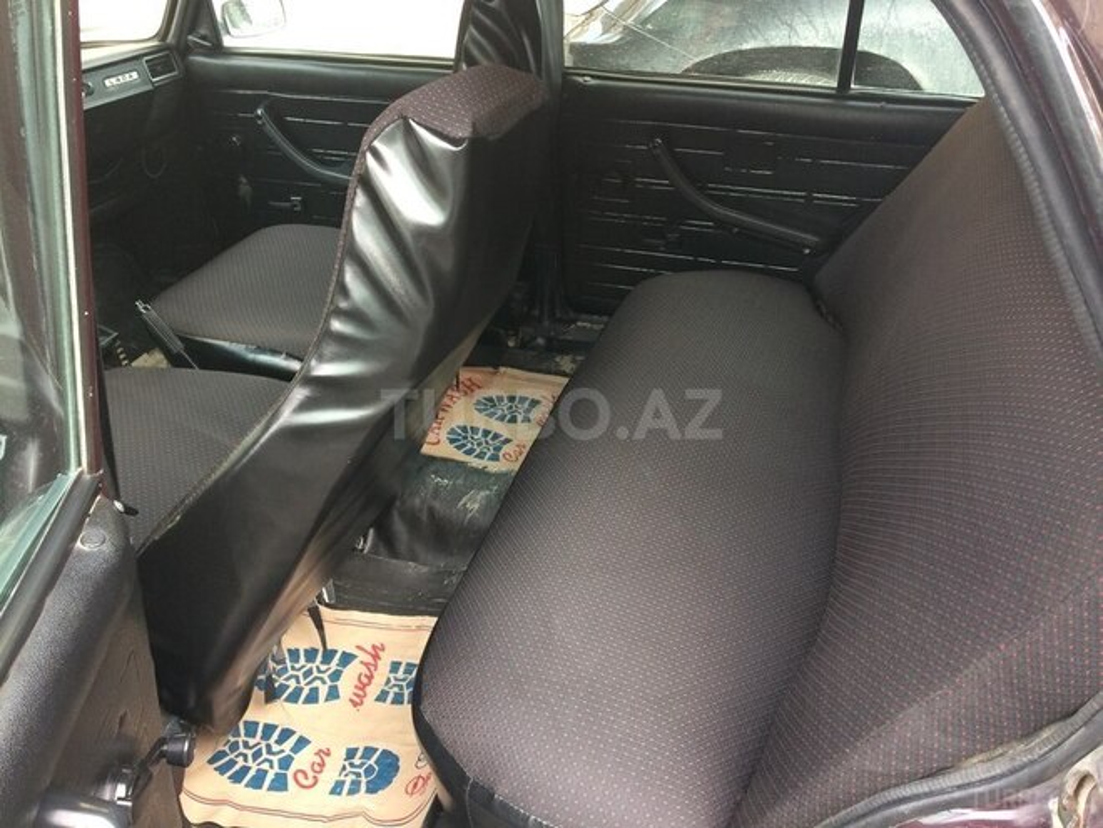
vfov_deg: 48.2
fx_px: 924
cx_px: 552
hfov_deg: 61.7
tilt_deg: -31.8
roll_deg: +0.9
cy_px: 414
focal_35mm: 29
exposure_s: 1/33
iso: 50
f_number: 2.2
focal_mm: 4.15
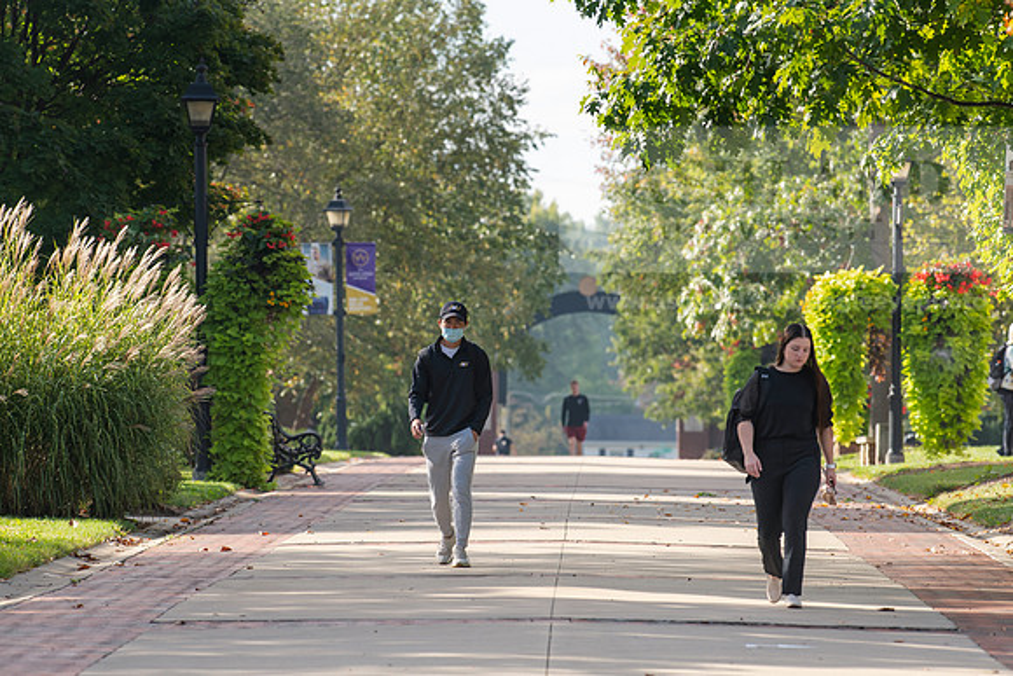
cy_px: 338
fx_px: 8443
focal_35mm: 300
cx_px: 506
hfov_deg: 6.9
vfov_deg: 4.6
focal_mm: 300
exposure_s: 1/320
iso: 320
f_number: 8
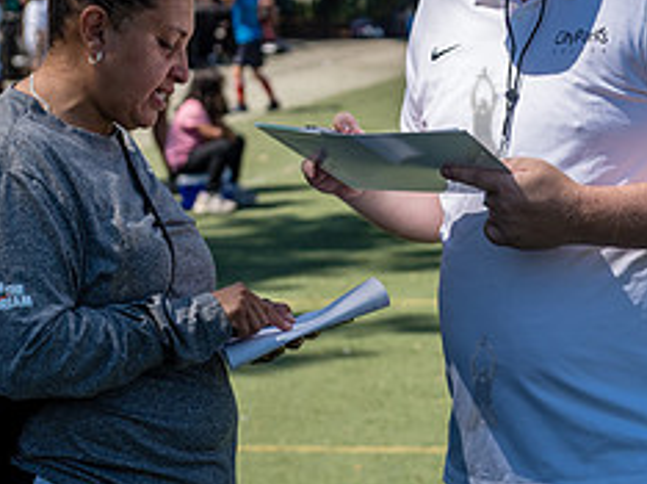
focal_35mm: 148
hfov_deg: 13.3
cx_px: 481
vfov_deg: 10.0
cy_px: 115
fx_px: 2763
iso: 200
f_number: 4
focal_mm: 62
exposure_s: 1/2000
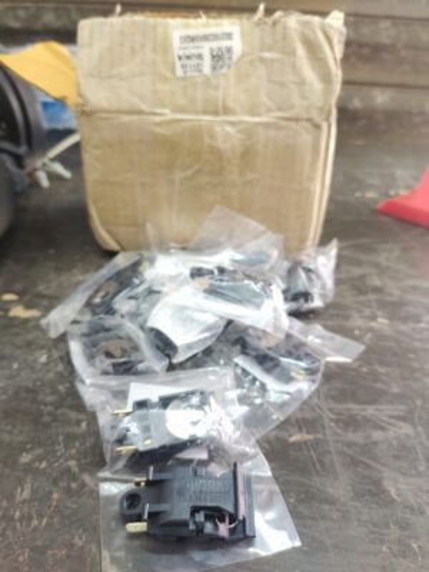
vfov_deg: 69.4
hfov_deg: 54.9
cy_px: 286
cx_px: 214
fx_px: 413
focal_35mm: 25
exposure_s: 1/33.3
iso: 502
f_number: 1.89
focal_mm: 5.42
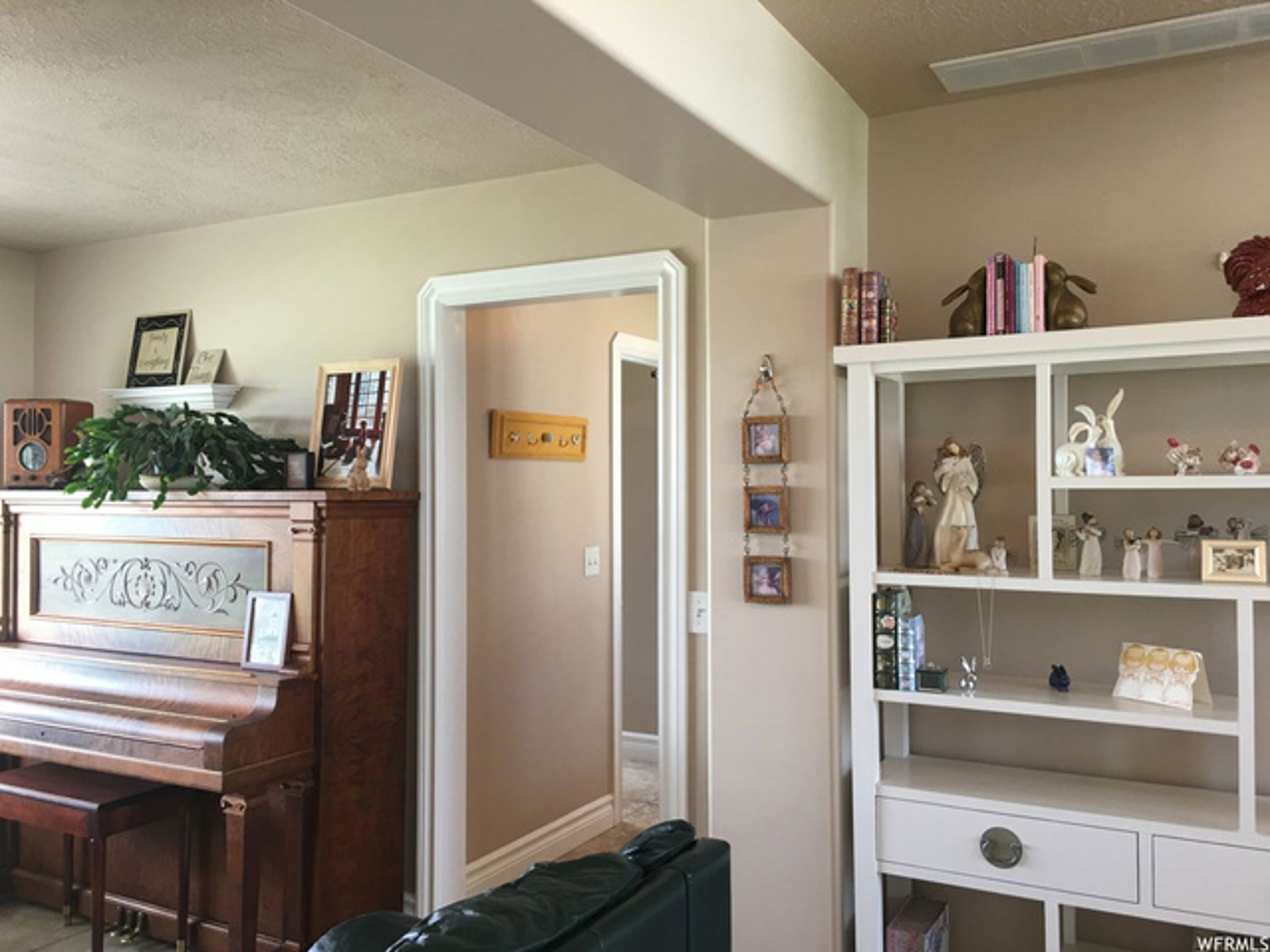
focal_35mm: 29
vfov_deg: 48.2
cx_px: 635
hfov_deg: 61.7
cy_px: 476
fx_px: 1064
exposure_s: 1/15
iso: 25
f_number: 2.2
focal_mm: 4.15
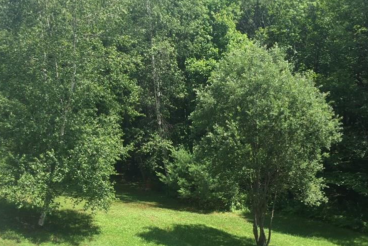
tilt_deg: -4.8
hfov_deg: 46.4
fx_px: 429
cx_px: 170
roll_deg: -0.5
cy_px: 168
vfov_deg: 31.6
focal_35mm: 42
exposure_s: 1/682
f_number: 2.2
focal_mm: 4.15
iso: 32
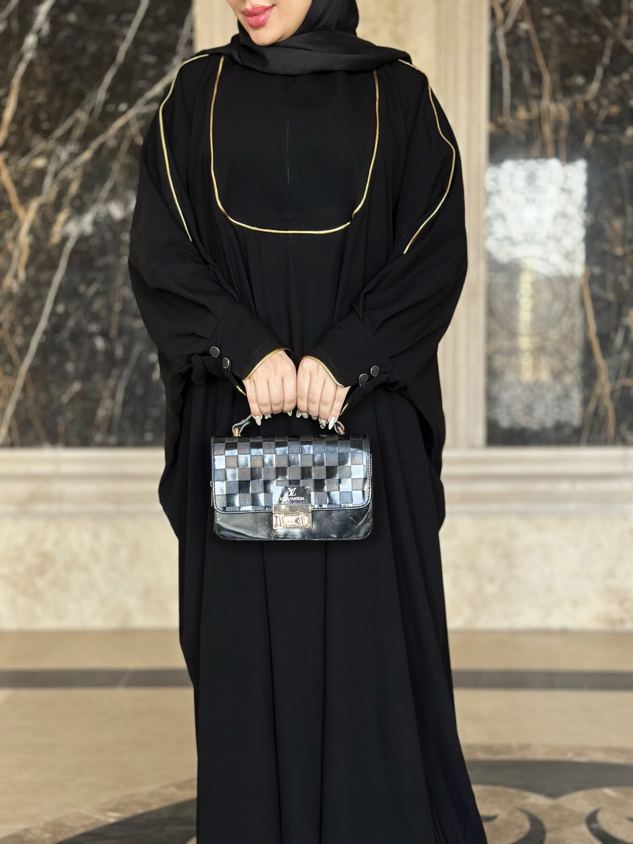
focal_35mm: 48
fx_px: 1170
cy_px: 422
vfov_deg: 39.7
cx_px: 316
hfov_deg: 30.3
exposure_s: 1/60
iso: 125
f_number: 1.78
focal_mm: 6.86
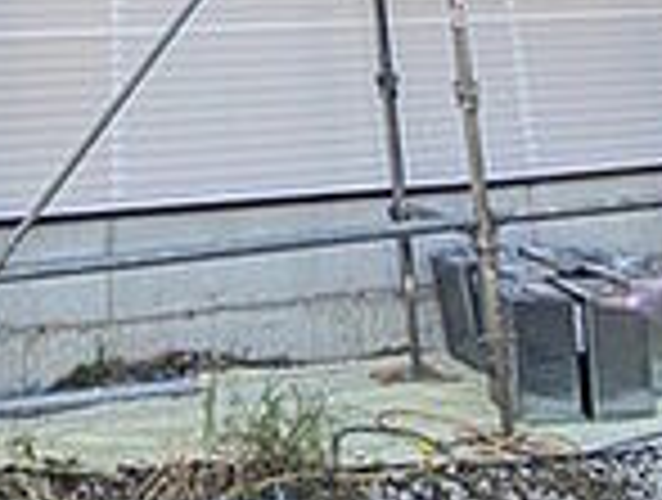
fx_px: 1093
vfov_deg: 18.5
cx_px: 171
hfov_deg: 33.1
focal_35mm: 57
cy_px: -459
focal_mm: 1.83
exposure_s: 1/802
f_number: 2.2
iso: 49
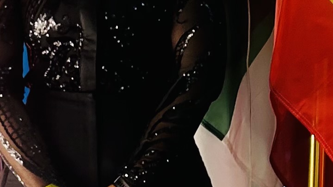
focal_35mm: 159
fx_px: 1404
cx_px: 189
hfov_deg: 13.5
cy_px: 360
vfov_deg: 7.4
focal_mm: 5.7
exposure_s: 1/50
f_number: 1.5
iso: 100
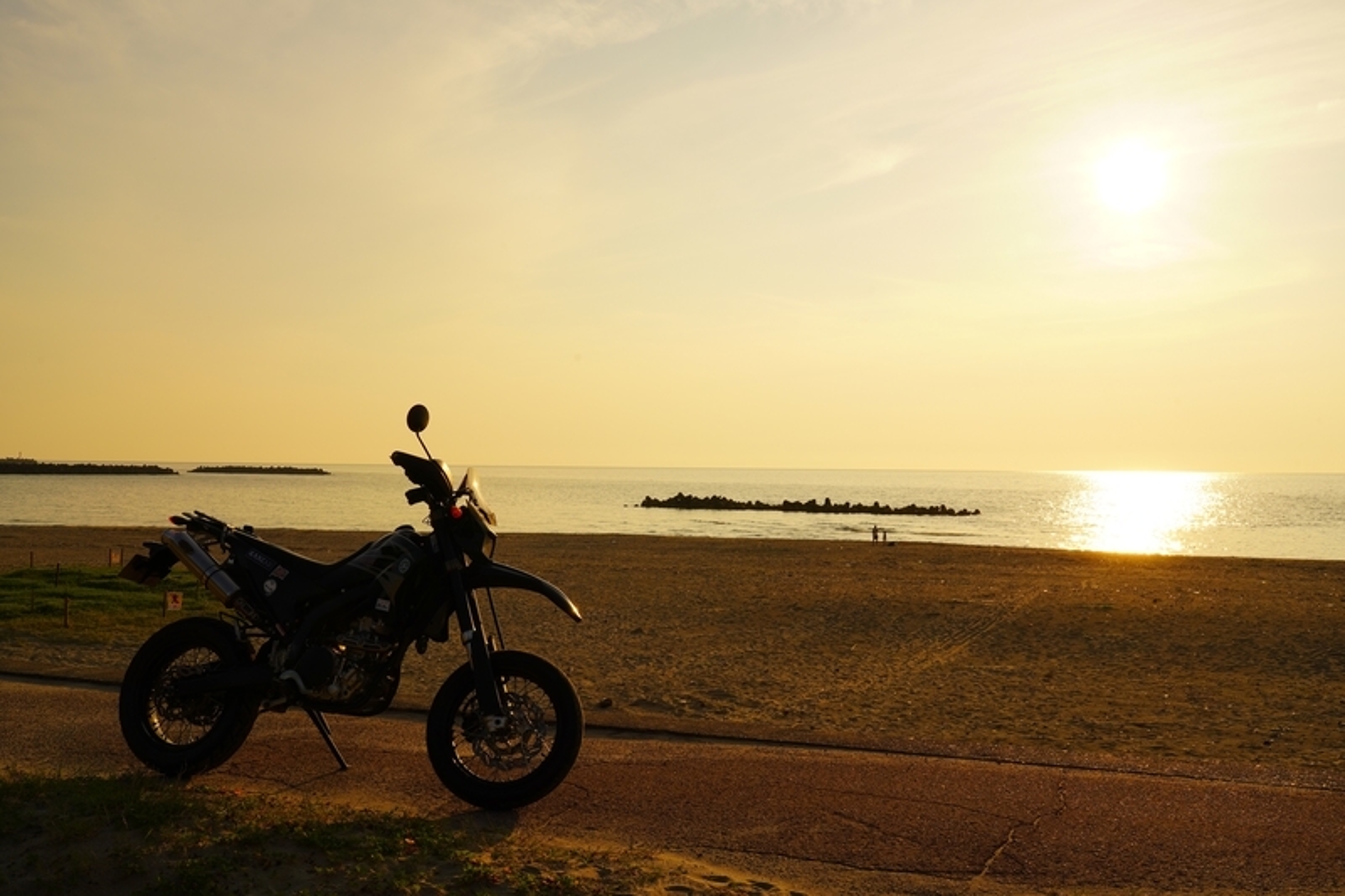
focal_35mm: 35
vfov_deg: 37.8
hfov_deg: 54.4
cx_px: 672
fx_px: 1307
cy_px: 448
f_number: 16
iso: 100
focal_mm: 35
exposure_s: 1/160
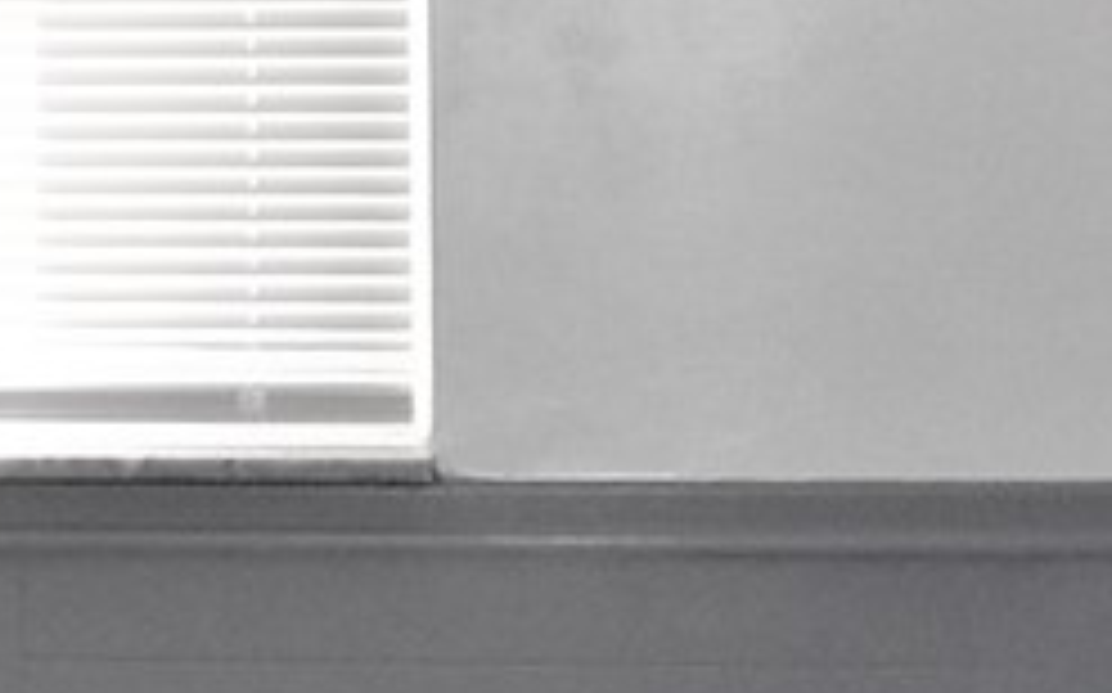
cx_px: -579
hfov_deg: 12.6
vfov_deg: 8.3
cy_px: 34
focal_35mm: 158
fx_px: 4785
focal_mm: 6
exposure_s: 1/60
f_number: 2.7
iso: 80
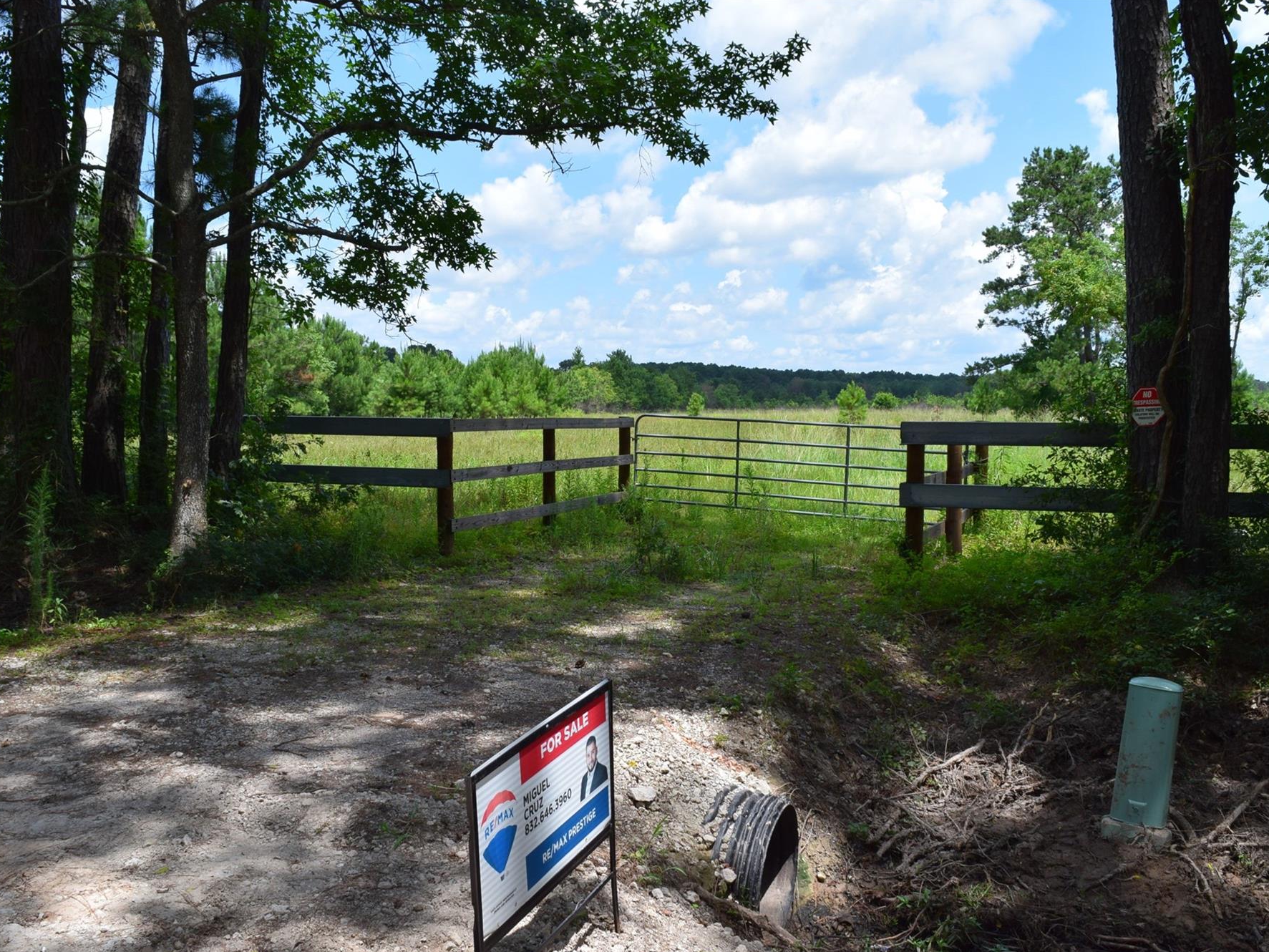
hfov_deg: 60.0
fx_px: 1100
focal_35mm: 30
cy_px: 487
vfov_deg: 46.8
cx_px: 622
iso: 400
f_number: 10
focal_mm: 18
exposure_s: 1/320
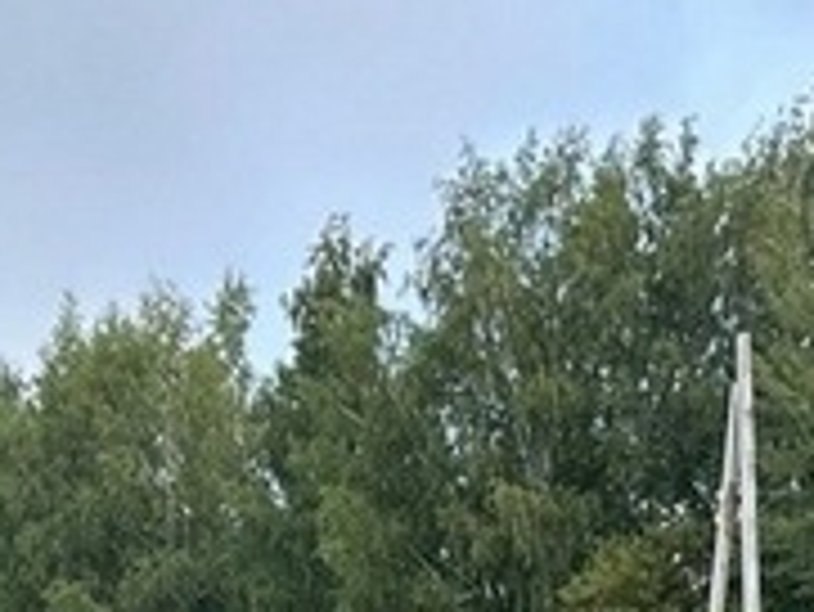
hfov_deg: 13.4
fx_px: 3459
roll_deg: +2.9
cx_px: 607
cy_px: 1323
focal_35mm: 147
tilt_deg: -10.9
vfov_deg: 9.3
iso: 50
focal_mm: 5.7
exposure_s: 1/1068
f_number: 1.5
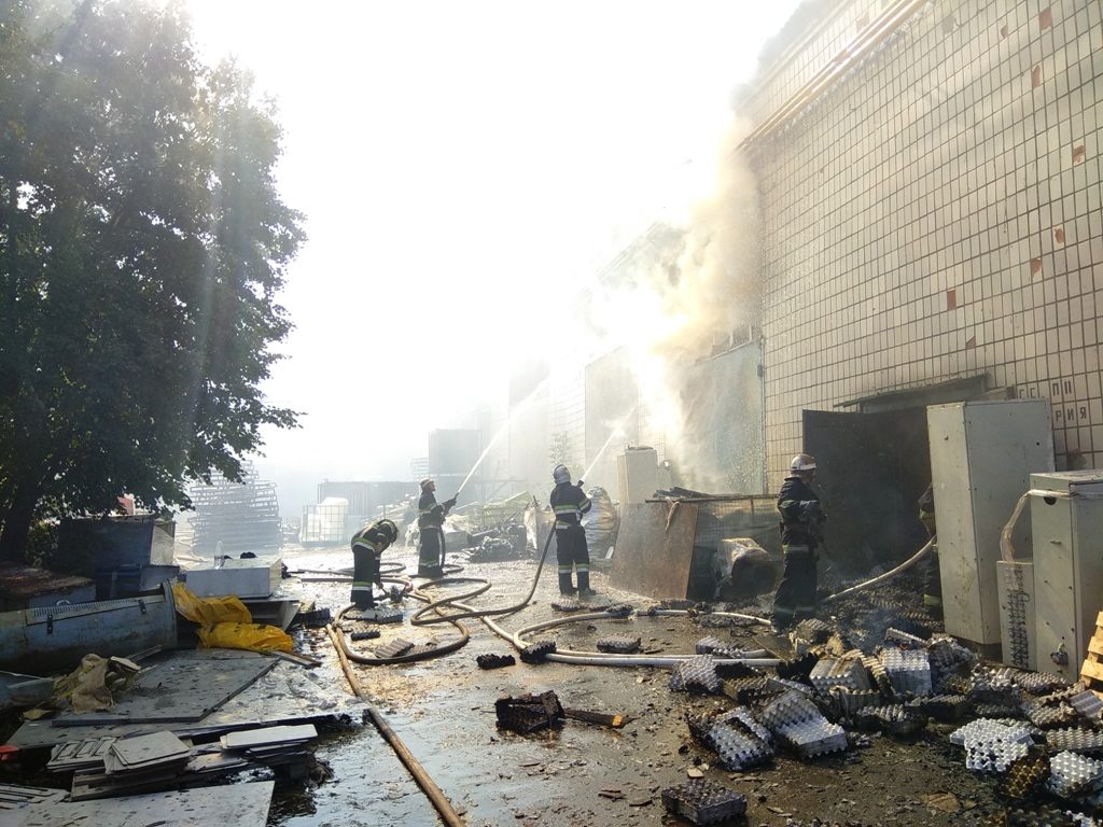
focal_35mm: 21
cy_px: 414
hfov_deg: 79.0
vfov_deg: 63.4
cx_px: 552
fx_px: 669
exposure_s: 1/510
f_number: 2
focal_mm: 3.57
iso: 100
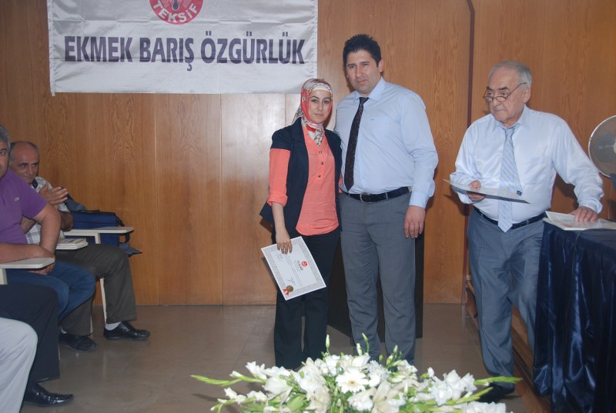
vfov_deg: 32.0
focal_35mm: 42
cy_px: 206
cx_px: 308
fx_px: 720
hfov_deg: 46.3
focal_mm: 28
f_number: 4
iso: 200
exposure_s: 1/60
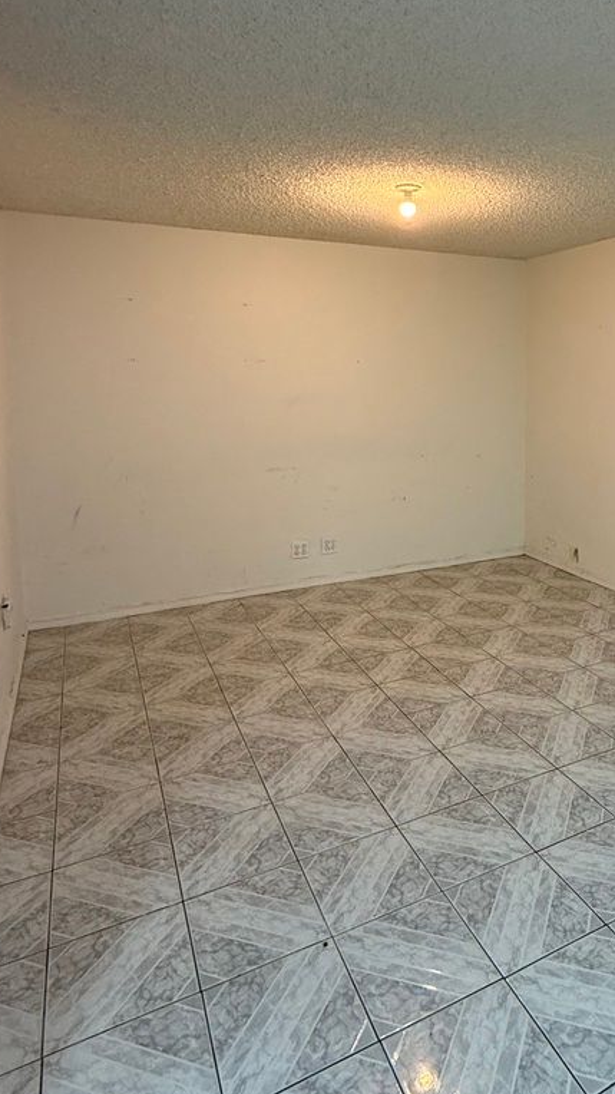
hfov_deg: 46.0
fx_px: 696
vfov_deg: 75.5
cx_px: 463
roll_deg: +0.0
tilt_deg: -4.9
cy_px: 439
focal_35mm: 24
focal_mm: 2.22
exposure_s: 1/60
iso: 250
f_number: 2.2
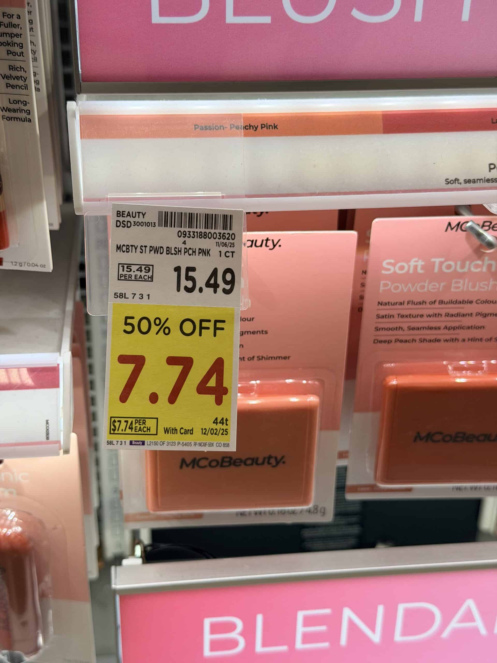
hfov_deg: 30.3
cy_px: 332
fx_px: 919
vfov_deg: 39.7
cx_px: 248
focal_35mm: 48
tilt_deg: -28.3
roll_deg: -1.6
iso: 64
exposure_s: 1/420
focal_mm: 6.76
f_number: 1.78
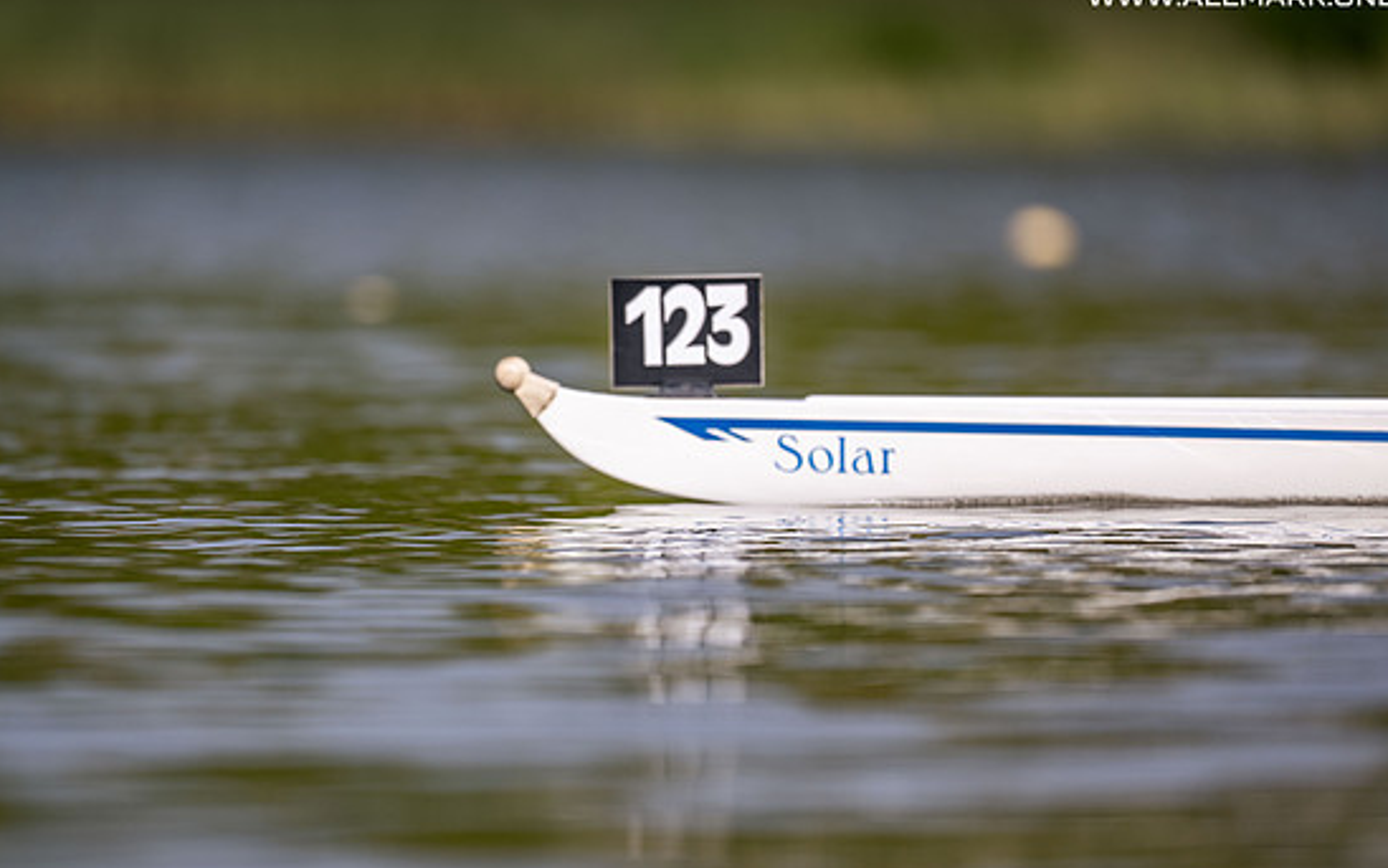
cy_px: 401
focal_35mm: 647
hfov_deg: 3.2
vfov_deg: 2.0
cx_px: 689
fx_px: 24484
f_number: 4
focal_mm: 600
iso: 180
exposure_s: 1/2500
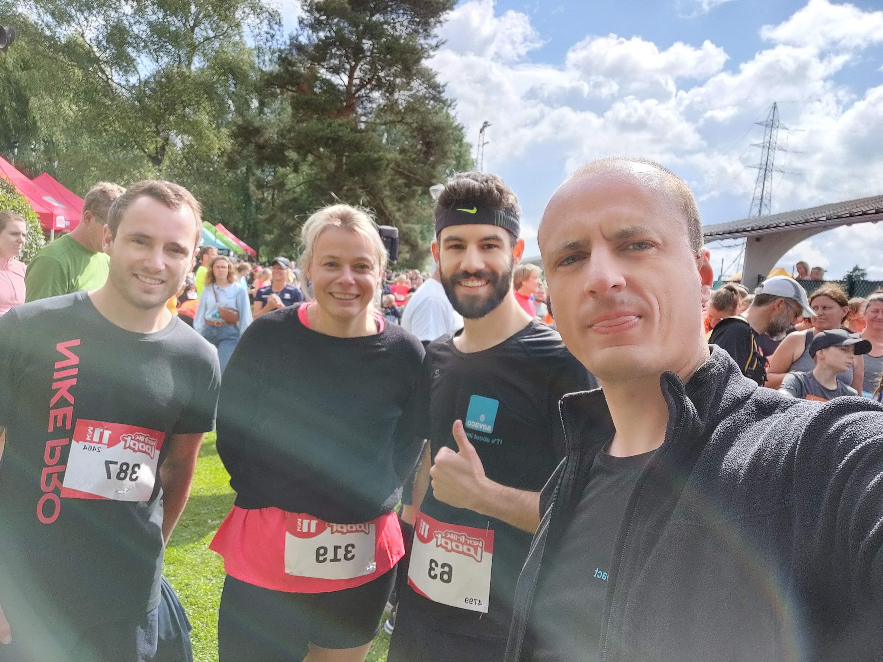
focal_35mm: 20
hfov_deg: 81.7
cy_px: 331
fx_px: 510
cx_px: 442
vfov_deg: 66.0
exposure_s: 1/469
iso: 100
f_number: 2
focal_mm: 3.45
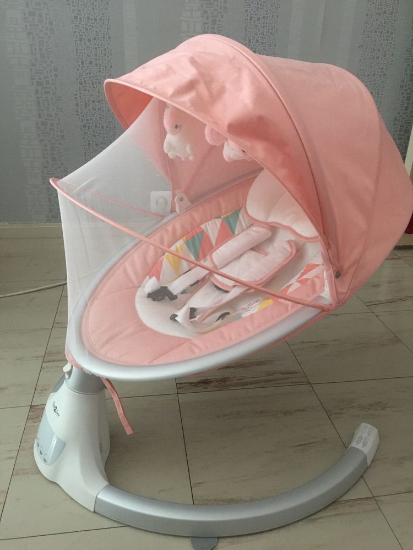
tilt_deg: -23.2
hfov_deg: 48.2
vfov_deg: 61.7
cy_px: 275
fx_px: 461
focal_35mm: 29
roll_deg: -2.2
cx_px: 206
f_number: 2.2
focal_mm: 4.15
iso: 160
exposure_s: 1/8
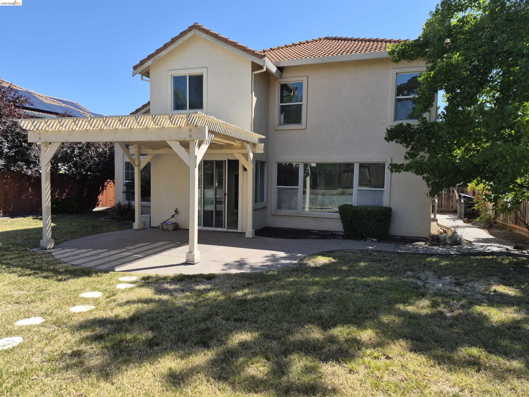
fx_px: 351
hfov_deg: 73.9
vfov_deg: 58.9
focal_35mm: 23
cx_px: 264
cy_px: 198
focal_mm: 5.4
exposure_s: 1/3192
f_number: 1.8
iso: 80
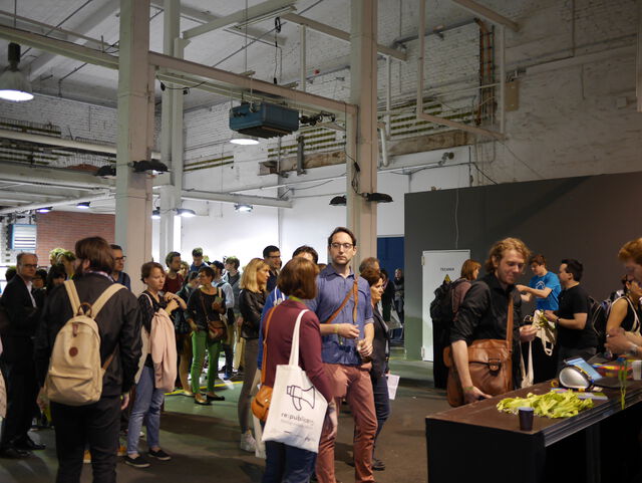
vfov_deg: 36.0
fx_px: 742
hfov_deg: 46.8
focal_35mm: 40
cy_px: 242
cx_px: 321
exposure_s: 1/60
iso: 640
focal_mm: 20
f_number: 1.7
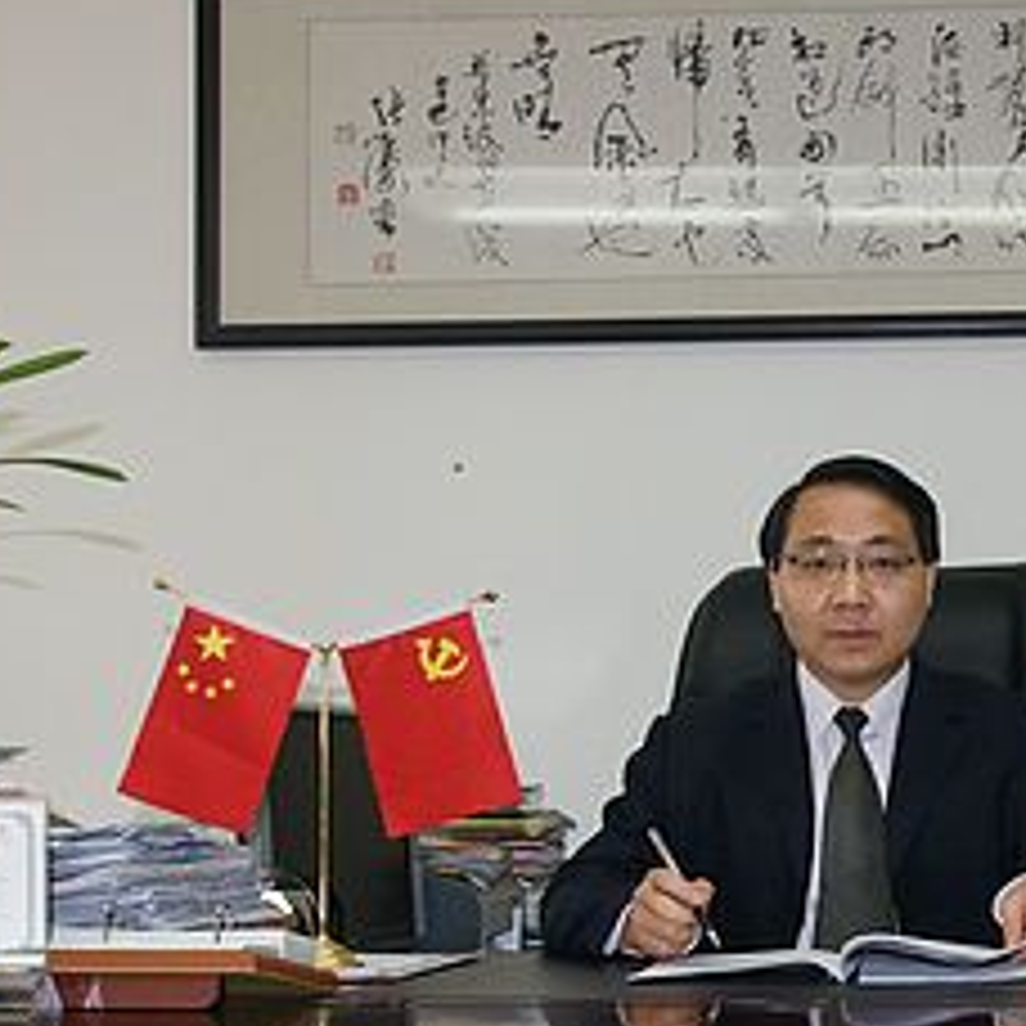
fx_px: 1878
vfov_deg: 30.3
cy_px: 693
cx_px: 846
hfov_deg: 29.7
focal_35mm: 56
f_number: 5.6
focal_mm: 20
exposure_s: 1/60
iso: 800
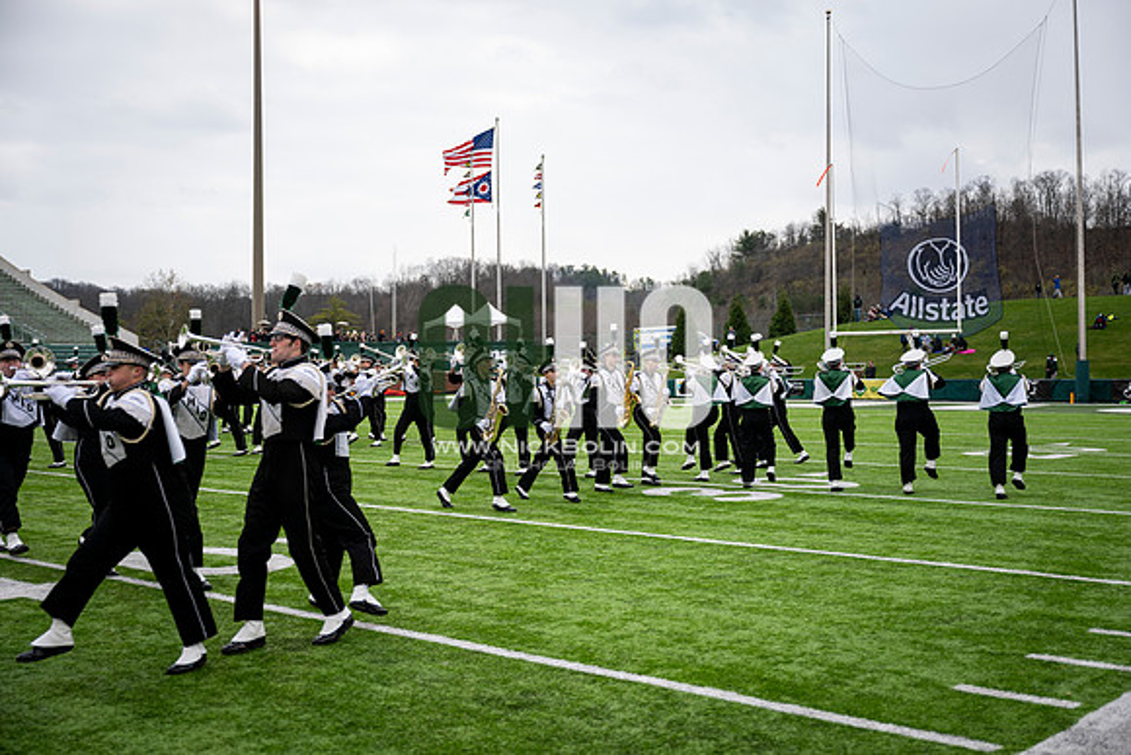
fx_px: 1257
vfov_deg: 33.4
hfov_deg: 48.4
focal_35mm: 40
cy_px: 378
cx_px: 566
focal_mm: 40
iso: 160
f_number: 2.8
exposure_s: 1/500
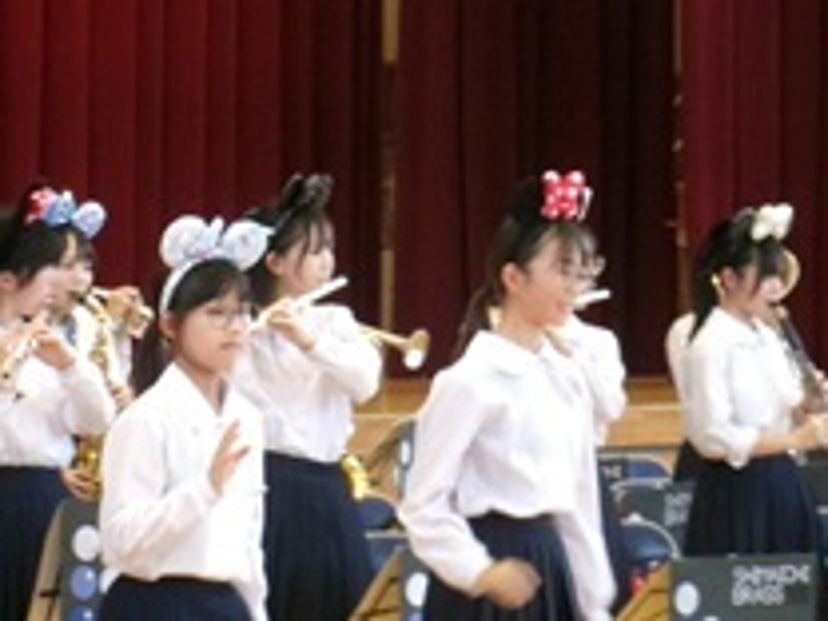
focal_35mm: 219
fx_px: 5238
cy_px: 366
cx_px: 402
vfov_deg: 6.8
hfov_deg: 9.0
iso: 626
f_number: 5.8
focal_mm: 16.9
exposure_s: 1/34
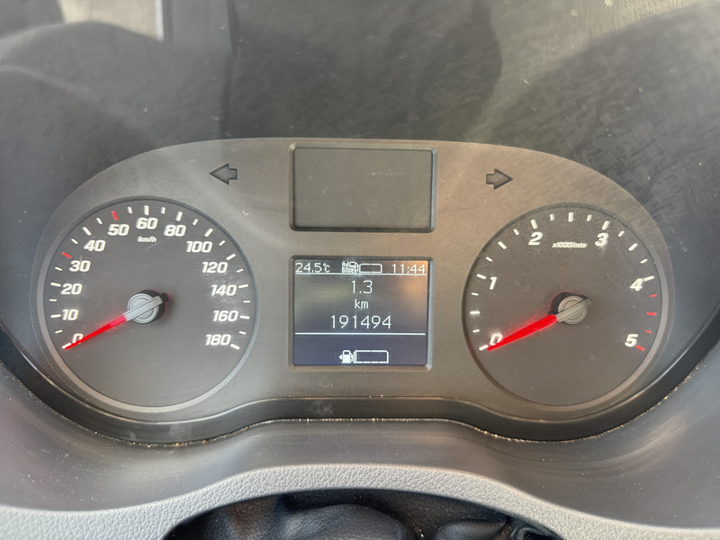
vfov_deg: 56.8
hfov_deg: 71.6
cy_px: 270
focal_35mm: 24
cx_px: 360
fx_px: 499
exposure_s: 1/60
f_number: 1.78
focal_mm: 6.76
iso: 250
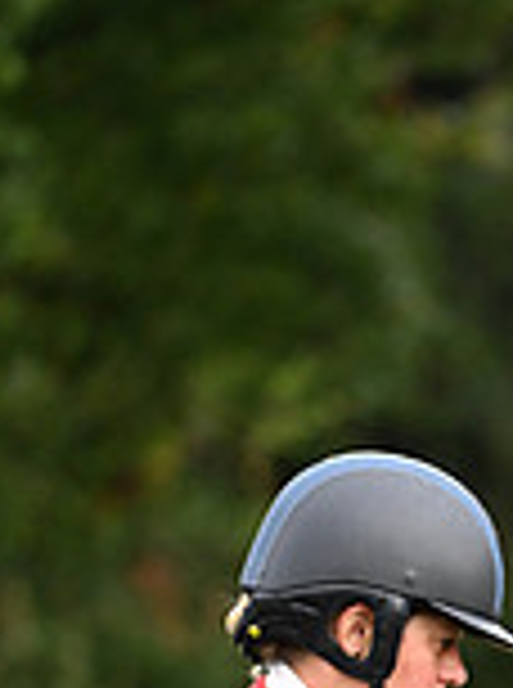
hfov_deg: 1.8
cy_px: 857
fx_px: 15954
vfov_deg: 2.5
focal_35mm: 804
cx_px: 1170
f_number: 5.6
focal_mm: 220
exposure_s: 1/1000
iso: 2000
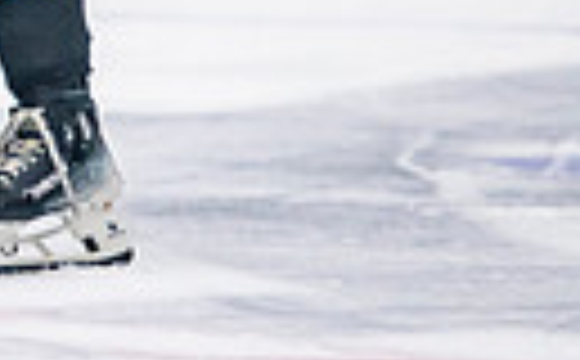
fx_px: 13675
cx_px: -566
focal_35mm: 867
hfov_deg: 2.4
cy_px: -437
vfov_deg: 1.5
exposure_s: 1/640
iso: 2000
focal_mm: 170
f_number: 3.2
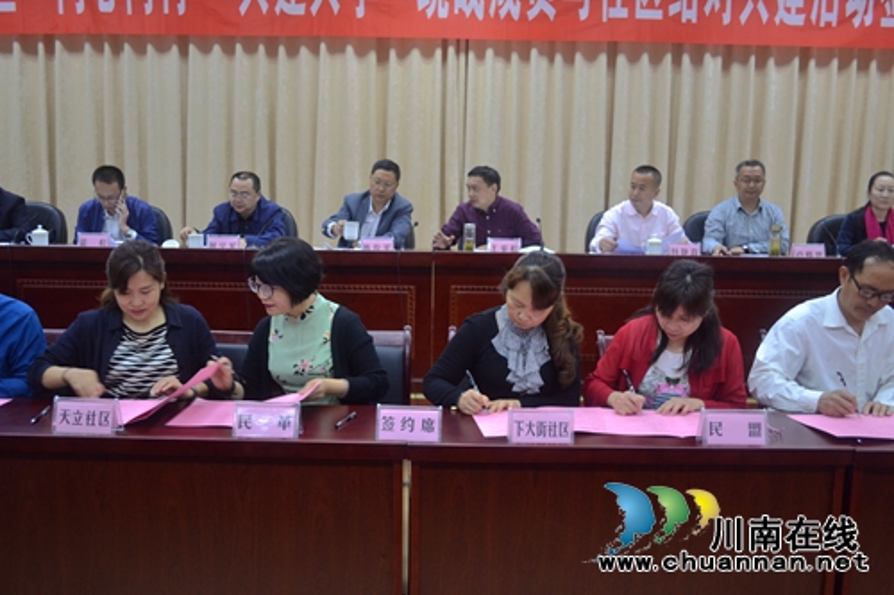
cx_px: 447
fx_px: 819
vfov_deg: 39.9
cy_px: 298
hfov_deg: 57.2
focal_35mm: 33
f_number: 4
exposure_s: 1/30
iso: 800
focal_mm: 22
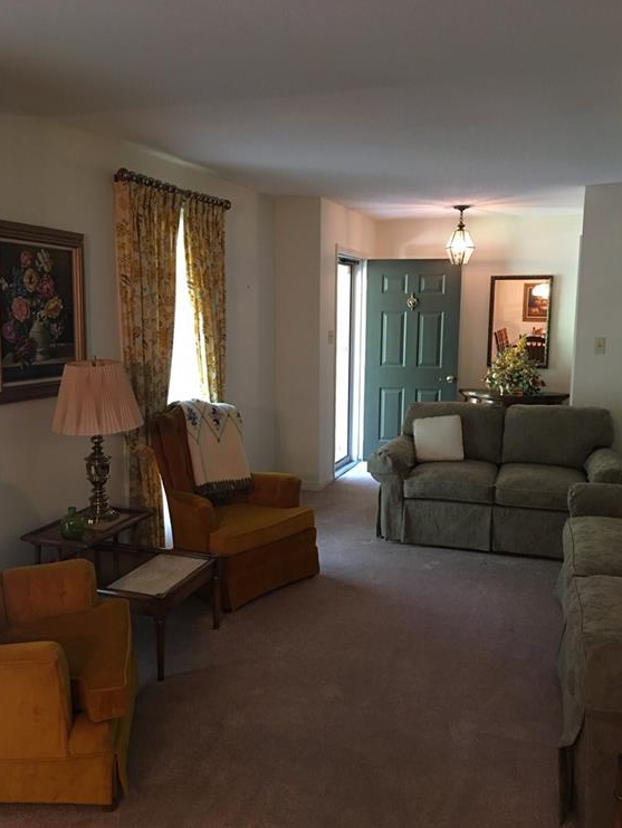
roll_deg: -0.9
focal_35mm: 30
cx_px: 308
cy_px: 418
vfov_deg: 59.9
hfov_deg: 46.8
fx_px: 718
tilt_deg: -6.8
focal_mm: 4.15
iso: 80
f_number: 2.2
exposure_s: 1/8
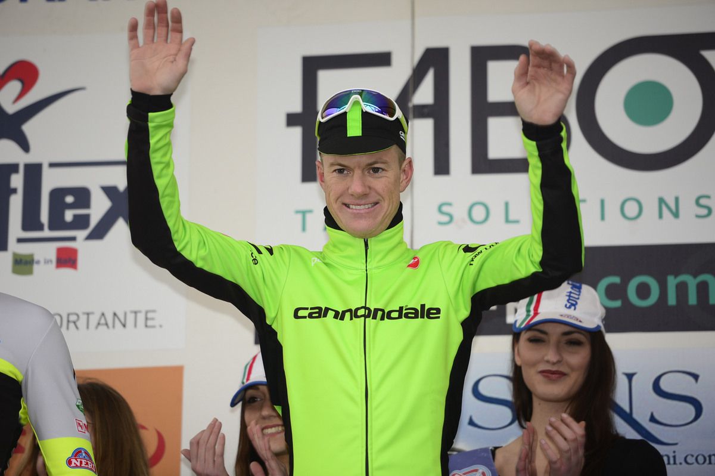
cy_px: 238
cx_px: 358
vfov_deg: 7.4
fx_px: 3671
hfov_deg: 11.1
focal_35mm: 185
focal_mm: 185
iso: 400
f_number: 3.2
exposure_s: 1/250
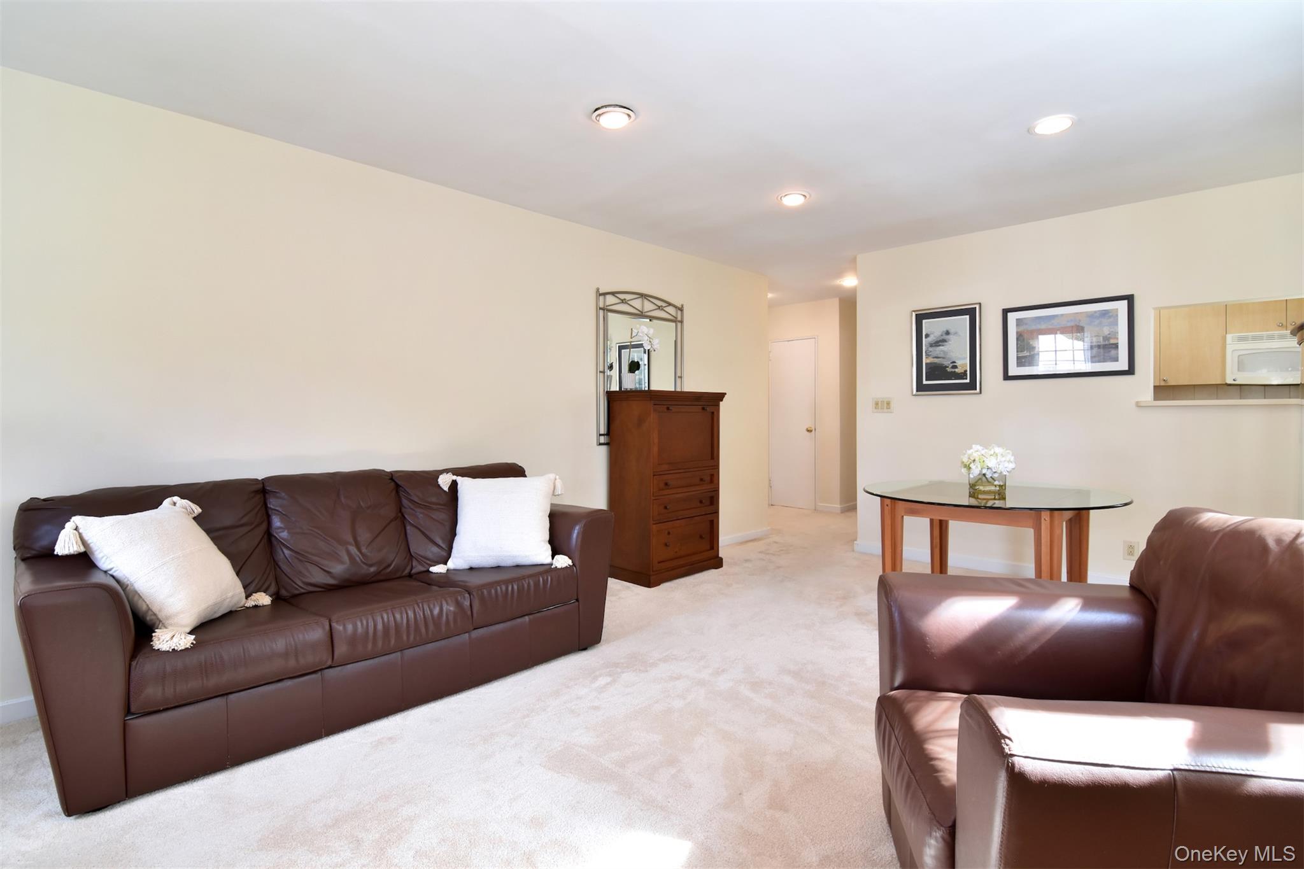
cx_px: 652
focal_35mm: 16
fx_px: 598
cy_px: 434
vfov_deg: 72.0
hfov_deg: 95.0
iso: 640
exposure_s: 1/50
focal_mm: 11
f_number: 11
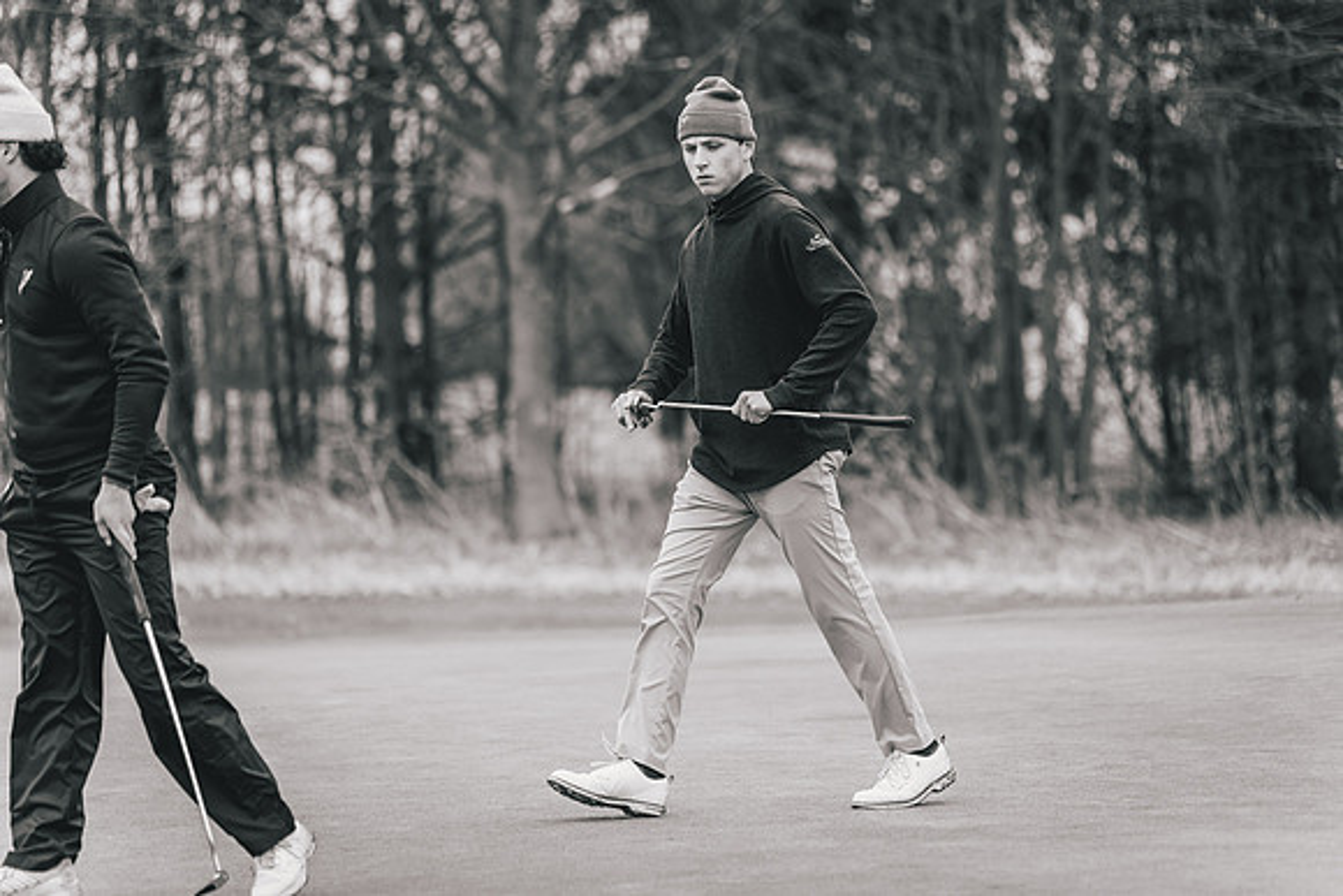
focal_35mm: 161
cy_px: 430
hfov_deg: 12.7
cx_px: 711
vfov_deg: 8.5
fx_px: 6025
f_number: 2.8
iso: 640
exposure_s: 1/3200
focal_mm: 150
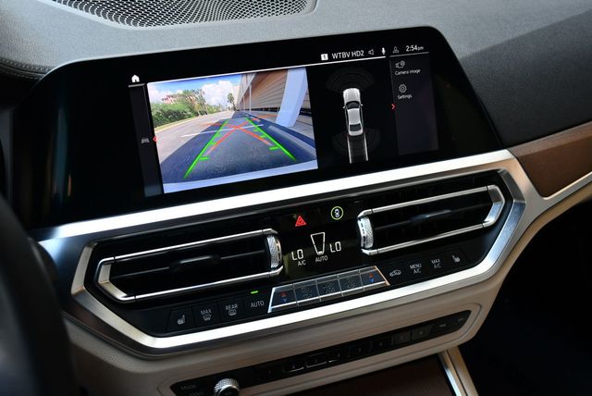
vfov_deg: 36.9
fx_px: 593
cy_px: 198
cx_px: 296
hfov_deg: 53.1
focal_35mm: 36
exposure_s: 1/250
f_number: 3.5
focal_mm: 18
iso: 450
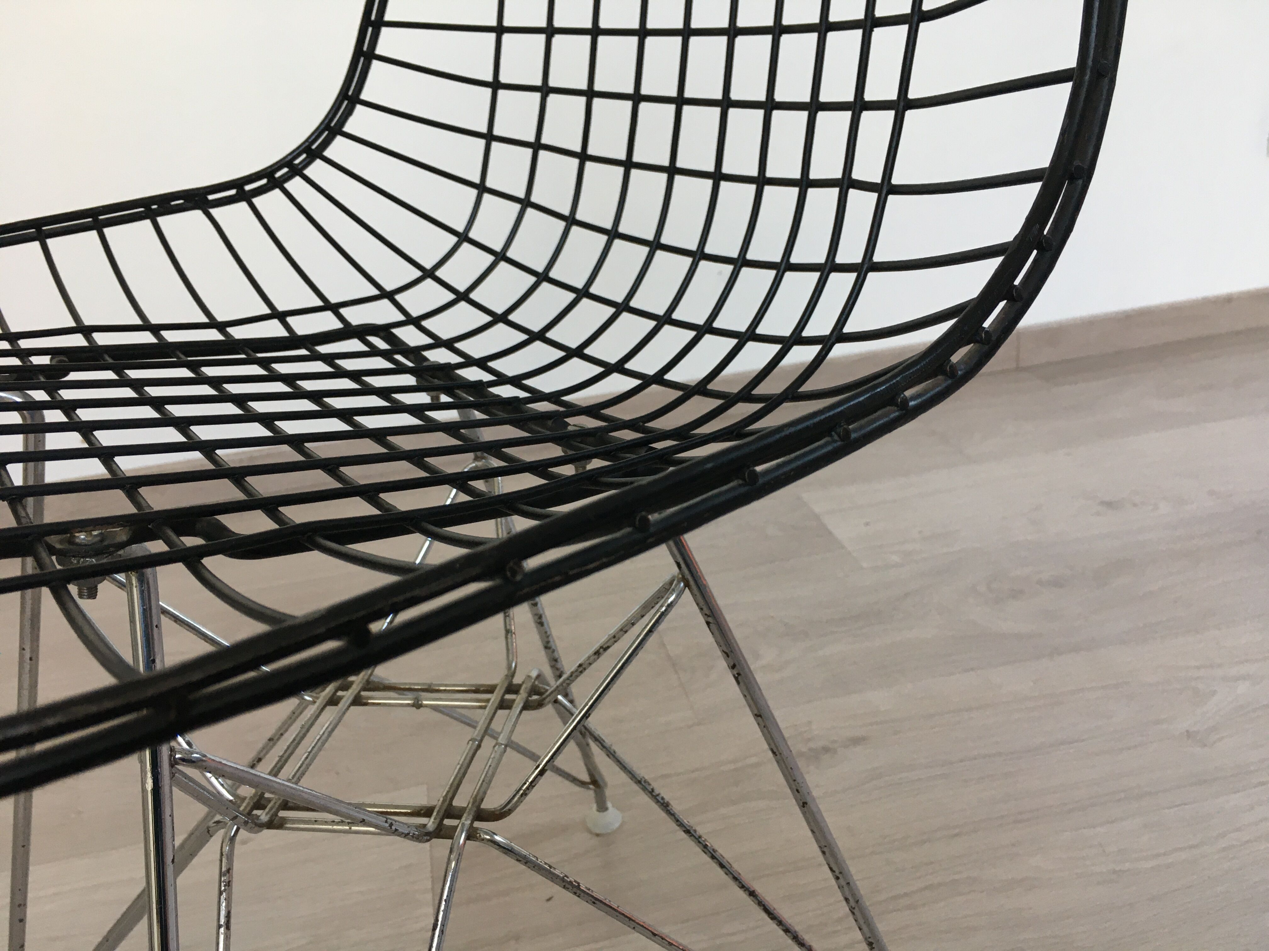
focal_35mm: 29
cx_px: 634
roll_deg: +5.0
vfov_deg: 48.2
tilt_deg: -23.9
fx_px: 1063
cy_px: 476
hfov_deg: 61.7
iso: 64
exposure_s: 1/33
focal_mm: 4.15
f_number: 2.2
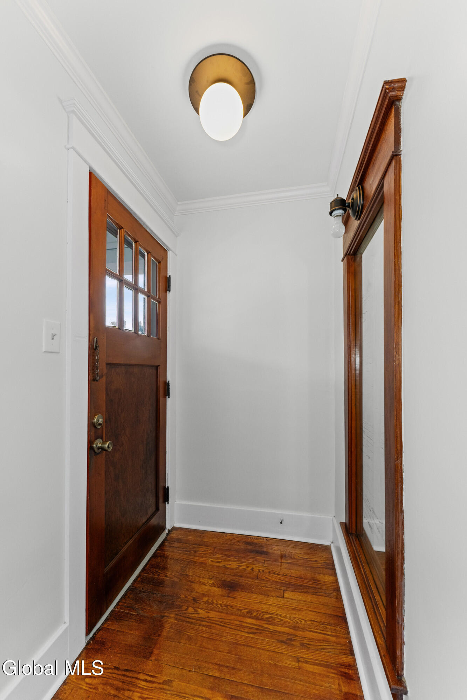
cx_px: 234
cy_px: 350
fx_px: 284
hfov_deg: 78.8
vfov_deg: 101.9
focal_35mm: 15
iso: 1000
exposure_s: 1/60
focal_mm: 14.6
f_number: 8
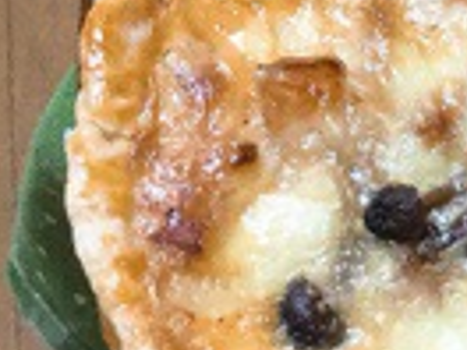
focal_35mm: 150
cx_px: 1107
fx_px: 2024
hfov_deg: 11.1
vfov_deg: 9.8
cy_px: -28
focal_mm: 3.3
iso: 100
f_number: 2.4
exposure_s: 1/30
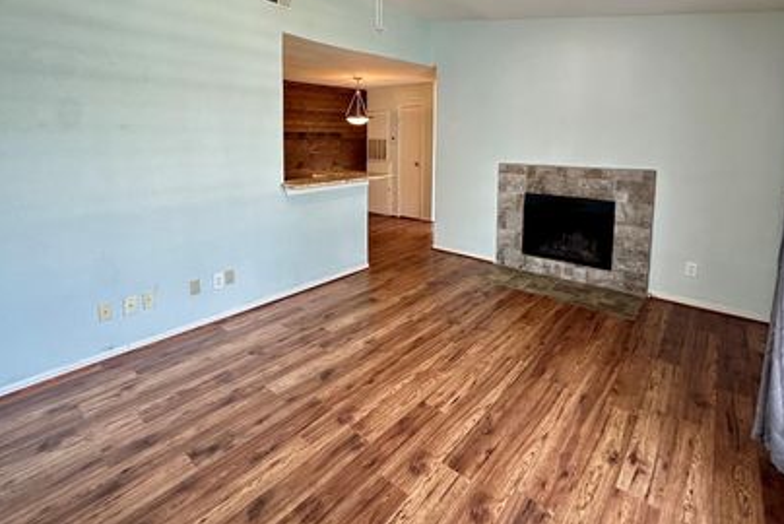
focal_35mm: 18
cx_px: 388
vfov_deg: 65.8
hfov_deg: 90.0
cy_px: 178
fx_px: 392
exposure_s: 1/60
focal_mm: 2.22
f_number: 2.2
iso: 400
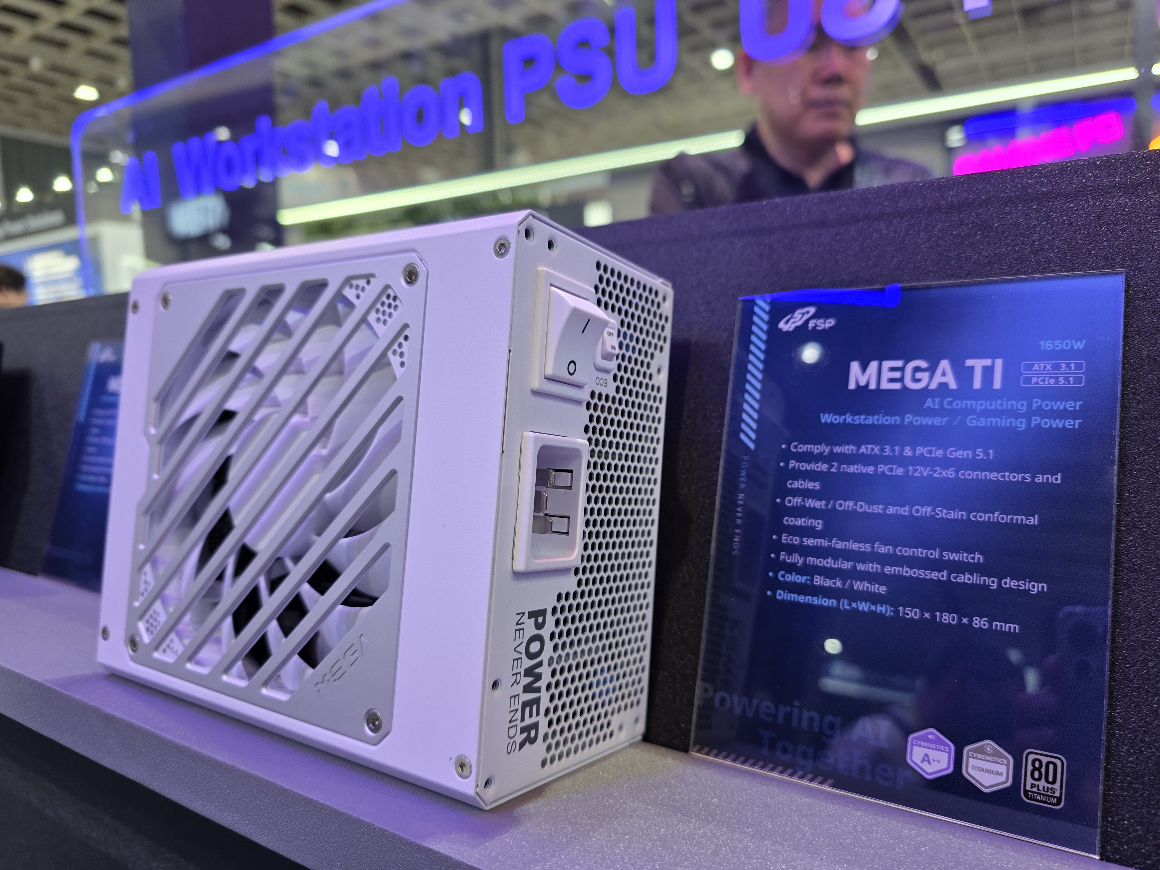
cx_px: 580
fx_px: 771
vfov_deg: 58.9
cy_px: 435
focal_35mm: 23
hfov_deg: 73.9
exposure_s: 1/120
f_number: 1.7
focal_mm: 6.3
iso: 100
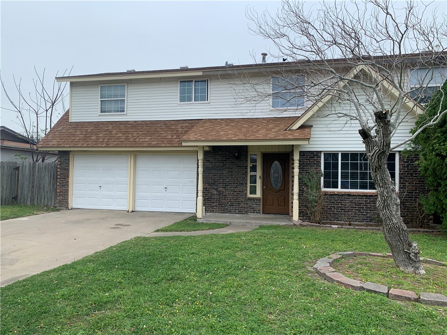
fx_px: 336
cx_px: 224
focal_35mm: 26
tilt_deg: +1.2
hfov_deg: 67.3
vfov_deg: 53.1
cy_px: 168
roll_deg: -0.9
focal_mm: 4.25
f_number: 1.8
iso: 25
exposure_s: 1/580
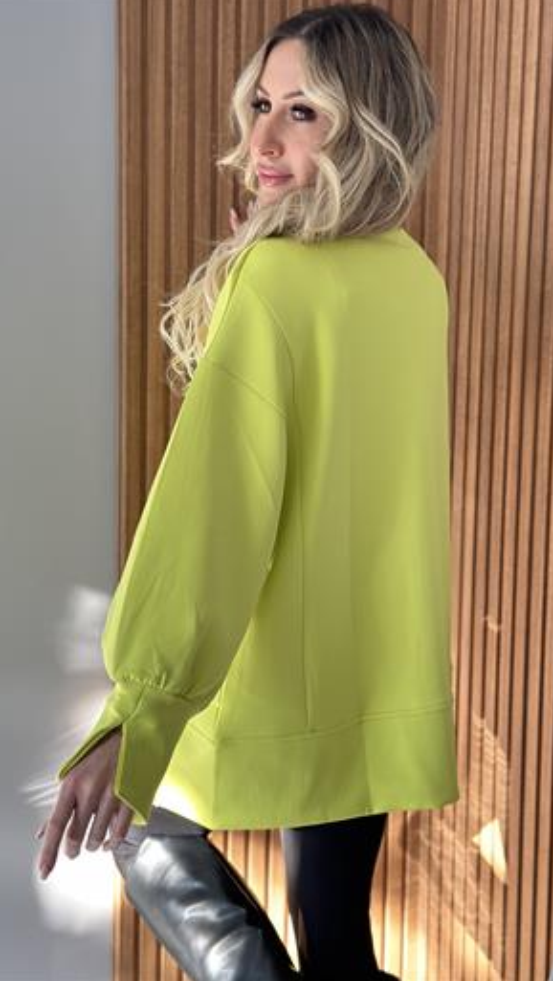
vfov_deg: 39.2
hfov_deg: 22.7
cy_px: 488
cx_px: 295
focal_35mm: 53
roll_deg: -2.2
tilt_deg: -6.6
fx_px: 1380
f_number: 1.78
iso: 200
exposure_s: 1/60
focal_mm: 6.86
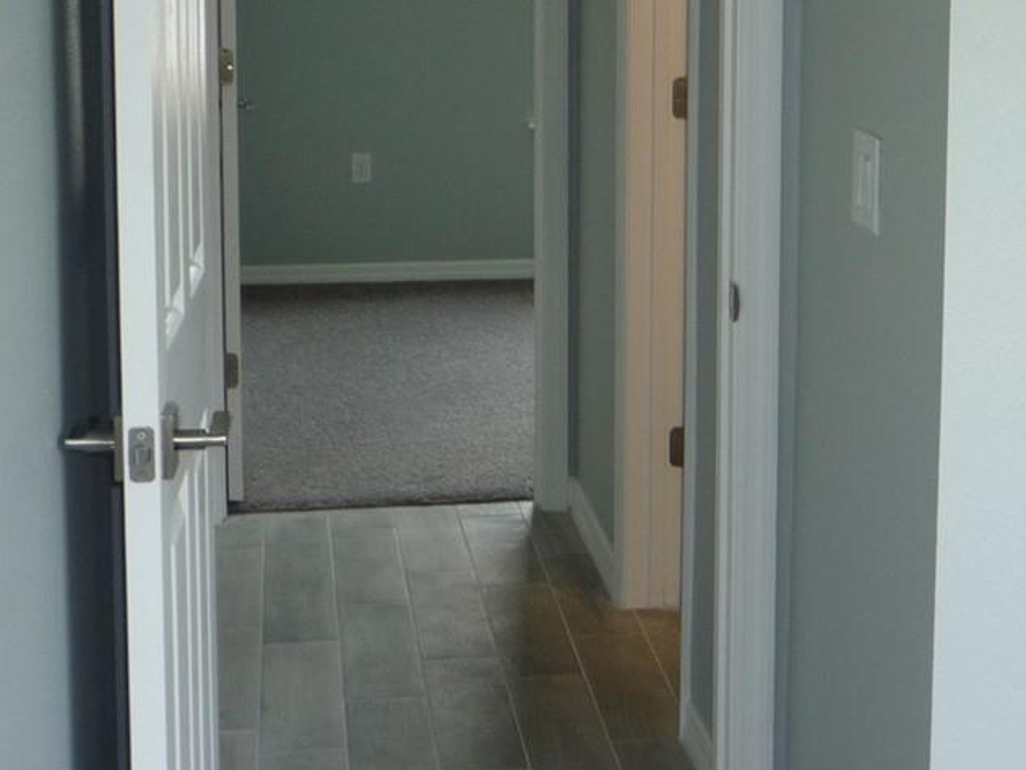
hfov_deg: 25.1
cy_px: 164
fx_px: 2253
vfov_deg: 19.2
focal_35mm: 76
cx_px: 870
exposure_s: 1/40
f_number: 3.3
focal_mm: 5.2
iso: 100
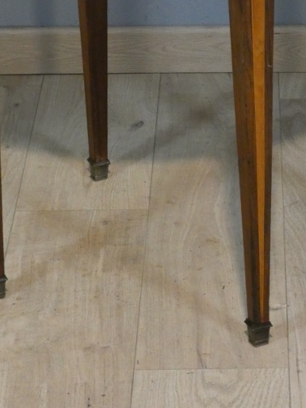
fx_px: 2229
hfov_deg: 7.9
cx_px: 157
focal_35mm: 189
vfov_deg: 10.4
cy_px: 4
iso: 1000
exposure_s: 1/80
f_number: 4.8
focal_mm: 17.1
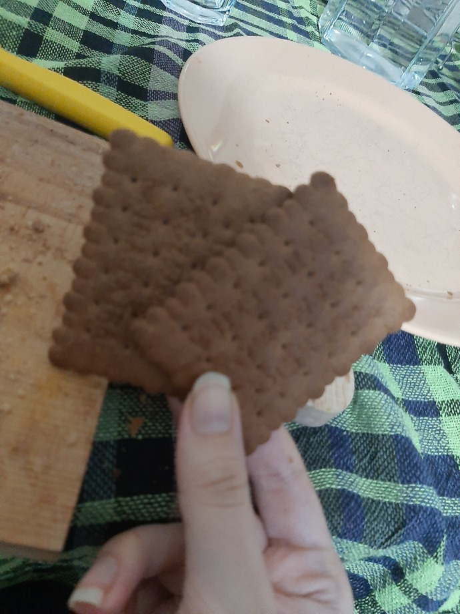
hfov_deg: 51.4
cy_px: 307
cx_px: 230
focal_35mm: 27
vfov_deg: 65.3
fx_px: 478
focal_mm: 3.93
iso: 800
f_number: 1.7
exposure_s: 1/20
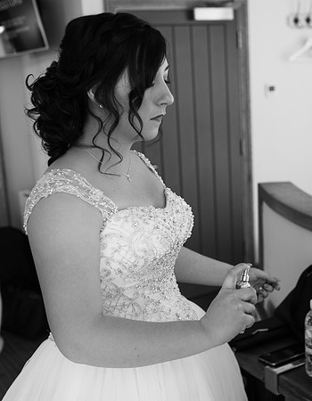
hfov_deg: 29.8
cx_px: 139
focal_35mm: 50
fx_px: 585
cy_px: 200
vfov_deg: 37.8
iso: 250
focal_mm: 35
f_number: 3.2
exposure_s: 1/100
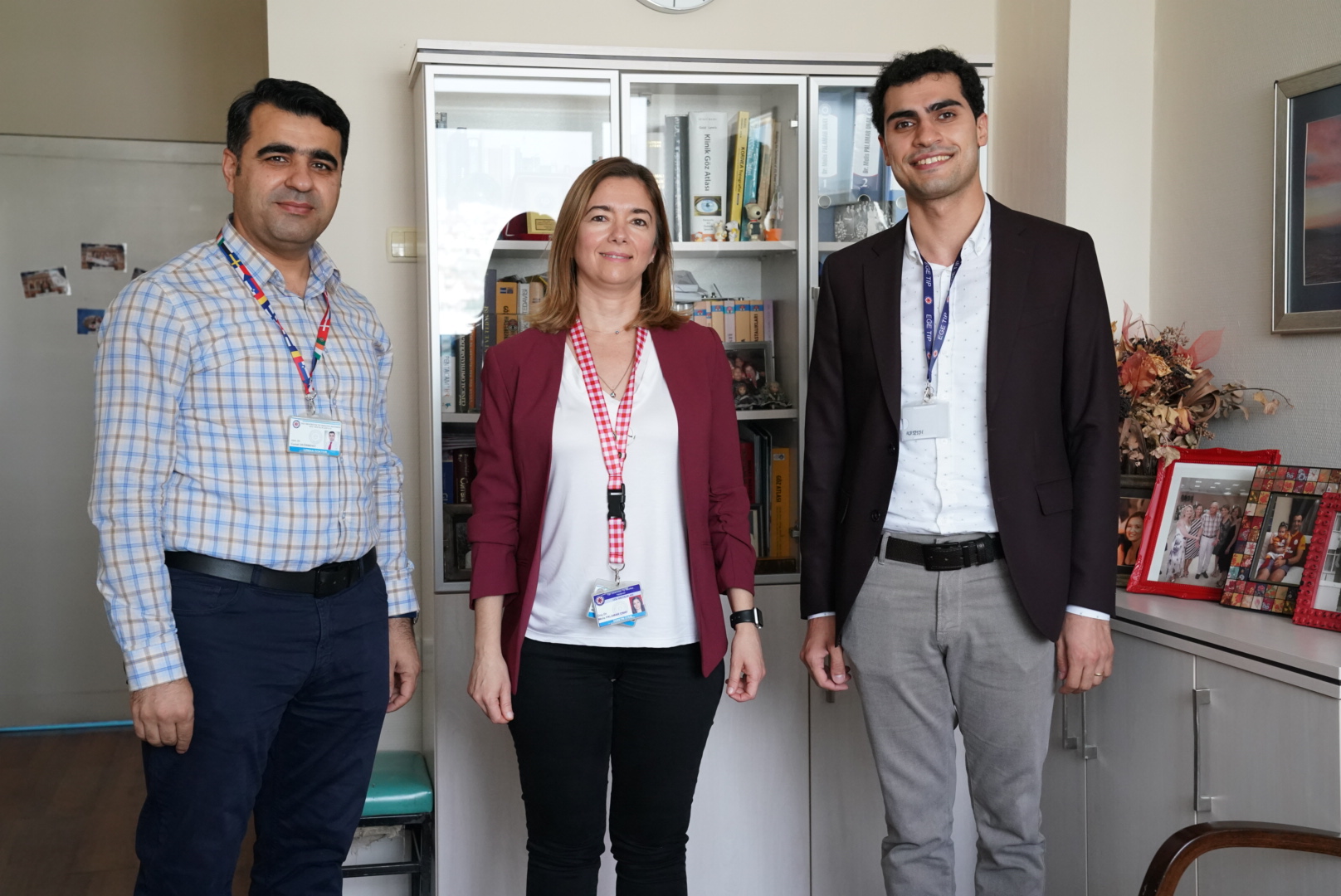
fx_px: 1826
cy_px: 448
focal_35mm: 49
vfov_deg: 27.6
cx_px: 670
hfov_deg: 40.3
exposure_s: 1/250
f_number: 5.6
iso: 4000
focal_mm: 49
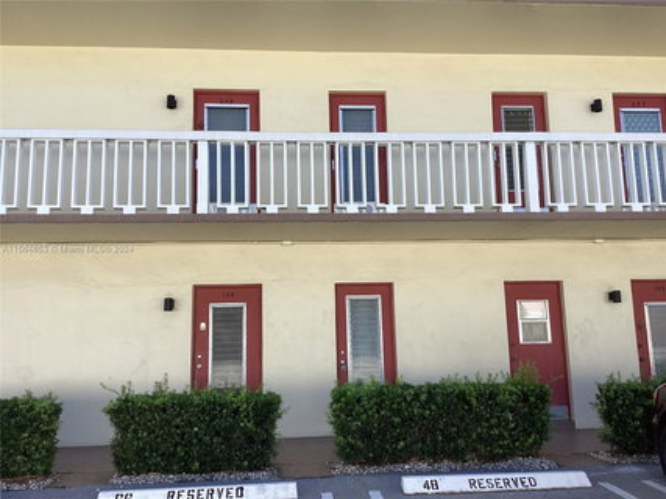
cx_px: 333
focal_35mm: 31
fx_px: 596
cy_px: 250
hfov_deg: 58.4
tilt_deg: +8.5
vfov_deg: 45.4
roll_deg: +0.2
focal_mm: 3.3
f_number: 2.4
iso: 25
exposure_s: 1/627
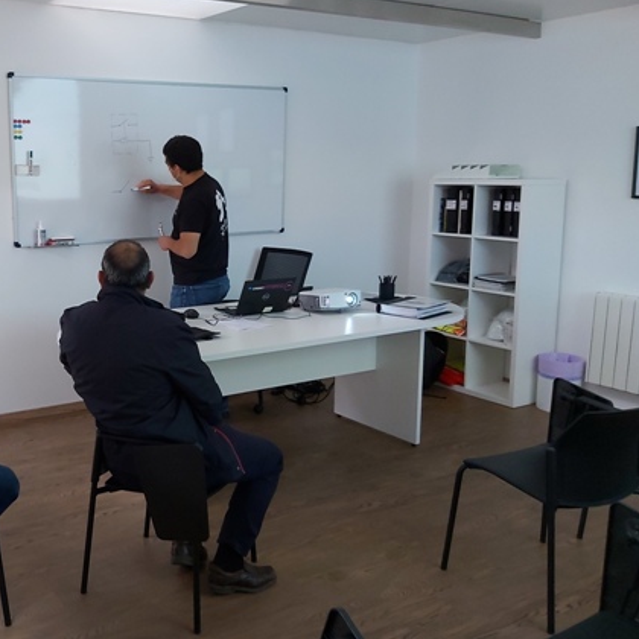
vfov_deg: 47.1
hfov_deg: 45.5
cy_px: 275
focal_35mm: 35
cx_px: 155
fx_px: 731
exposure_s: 1/33
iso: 200
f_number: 1.7
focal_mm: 3.92
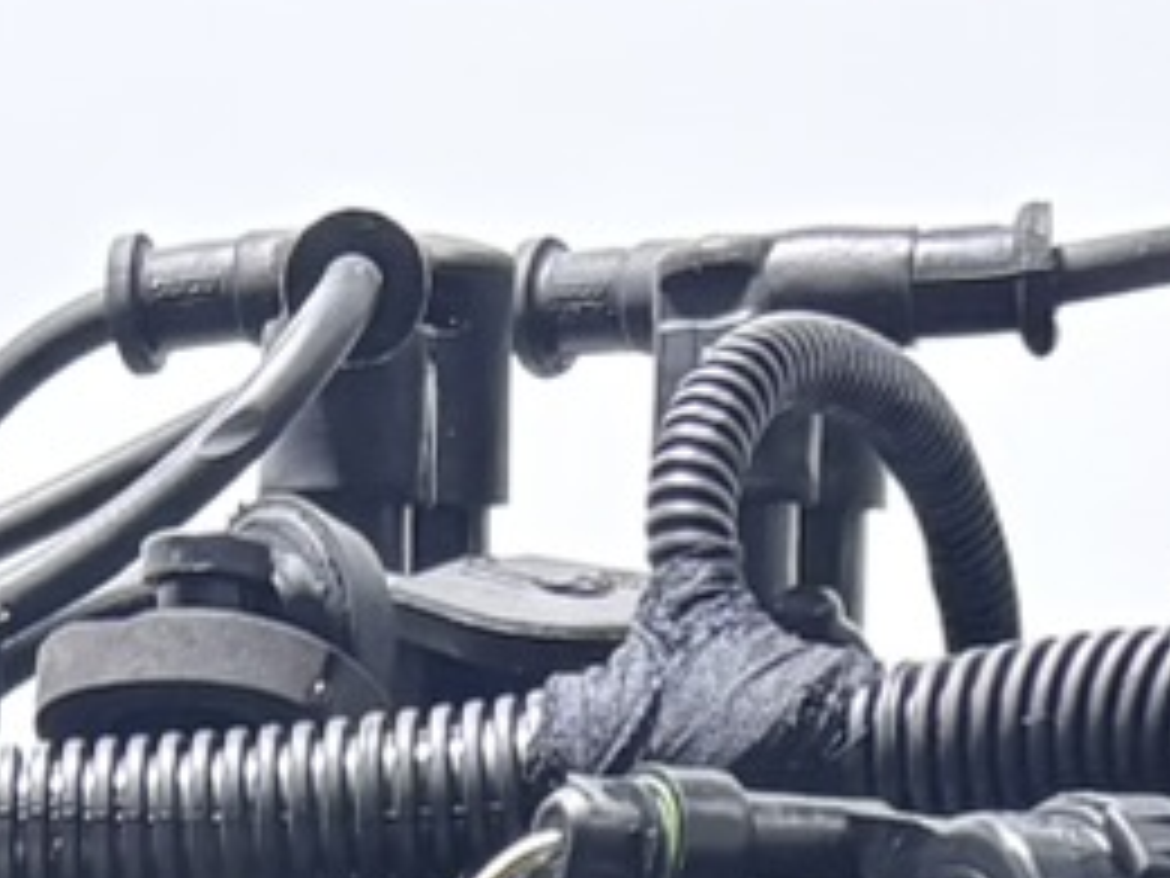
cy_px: 3318
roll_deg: -1.2
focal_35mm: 205
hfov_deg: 9.6
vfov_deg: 6.2
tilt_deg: -18.7
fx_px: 6929
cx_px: 158
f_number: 1.6
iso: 125
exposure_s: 1/60
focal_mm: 5.96
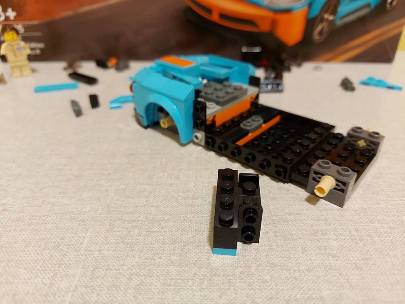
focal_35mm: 24
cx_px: 202
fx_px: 281
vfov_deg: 56.8
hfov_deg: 71.6
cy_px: 152
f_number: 1.8
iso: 400
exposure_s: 1/25
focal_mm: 5.23
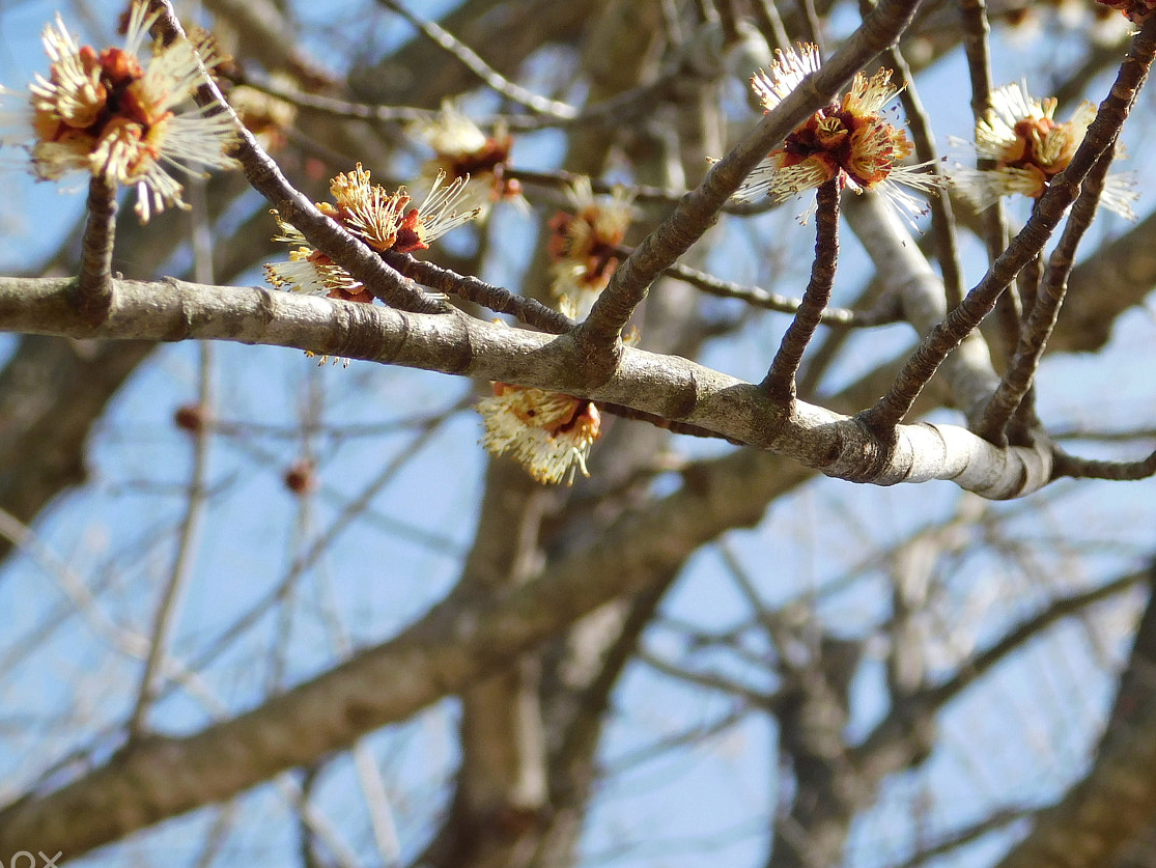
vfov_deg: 10.5
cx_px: 635
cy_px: 389
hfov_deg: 13.9
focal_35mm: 142
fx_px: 4744
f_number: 4.6
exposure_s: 1/400
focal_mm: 17.6
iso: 125
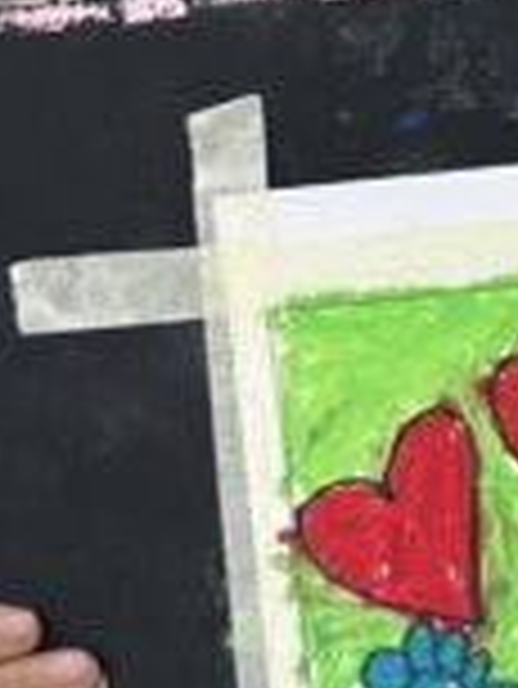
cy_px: 202
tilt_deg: -21.1
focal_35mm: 157
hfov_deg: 9.0
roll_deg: -1.6
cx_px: 964
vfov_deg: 12.5
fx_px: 3128
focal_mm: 6.86
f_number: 1.78
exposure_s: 1/121
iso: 64
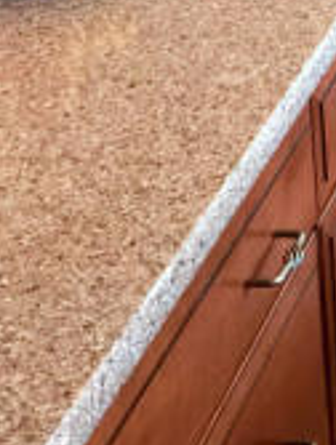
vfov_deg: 14.0
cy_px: -189
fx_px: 1715
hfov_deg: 10.7
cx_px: 531
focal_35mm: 133
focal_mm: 4.15
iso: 64
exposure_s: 1/15
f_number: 2.2
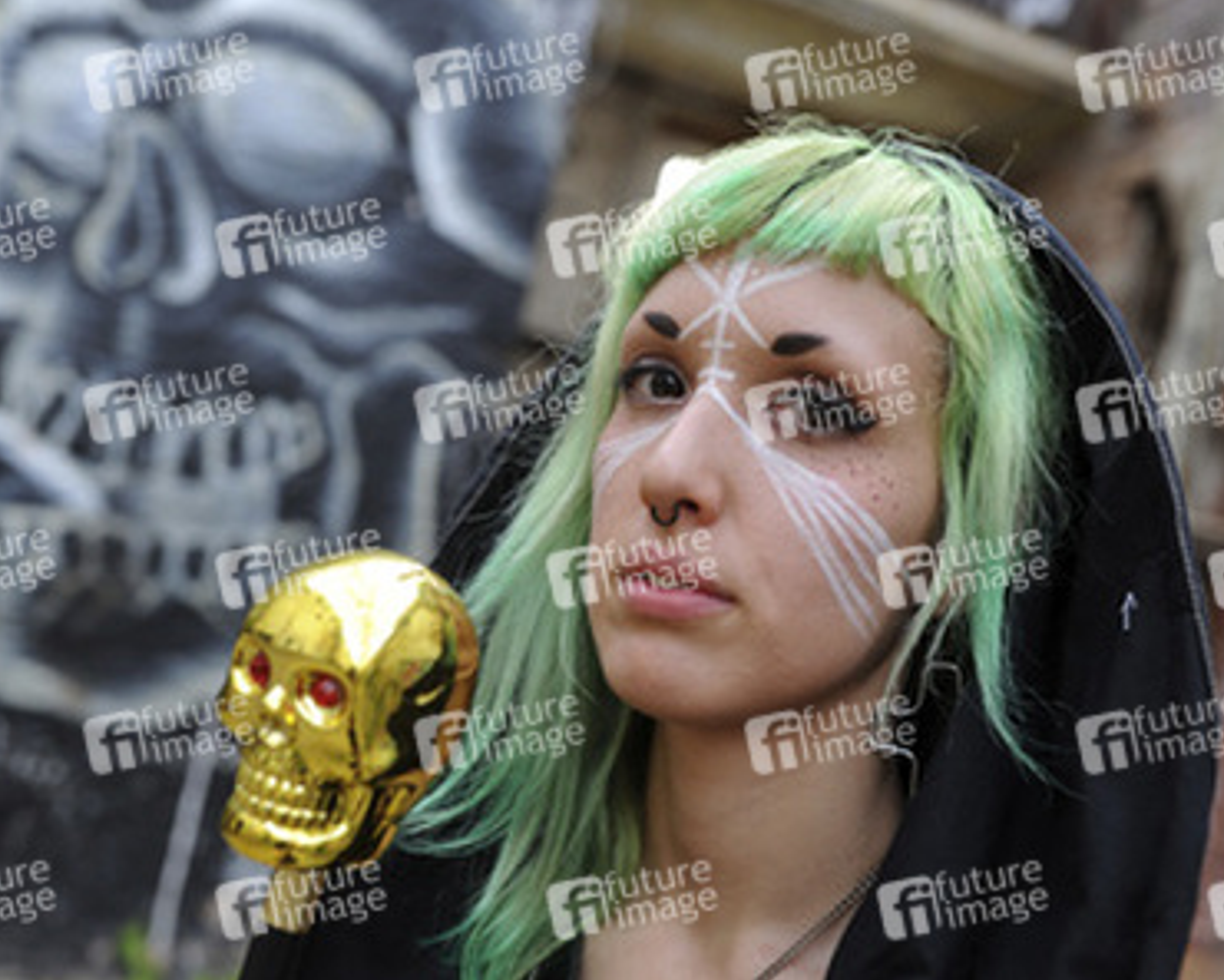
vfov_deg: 37.3
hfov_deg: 45.7
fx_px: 1449
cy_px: 487
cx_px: 543
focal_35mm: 40
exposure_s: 1/50
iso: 640
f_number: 3.5
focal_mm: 35
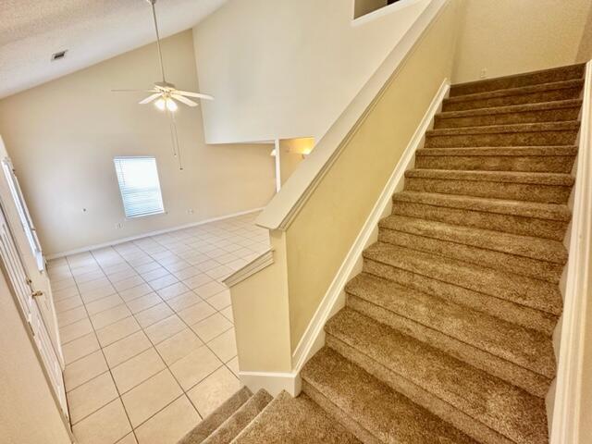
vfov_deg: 85.7
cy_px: 222
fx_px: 239
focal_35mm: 14
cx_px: 296
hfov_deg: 102.1
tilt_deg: -16.5
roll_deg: +0.5
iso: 160
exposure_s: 1/60
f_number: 2.2
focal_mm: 2.22
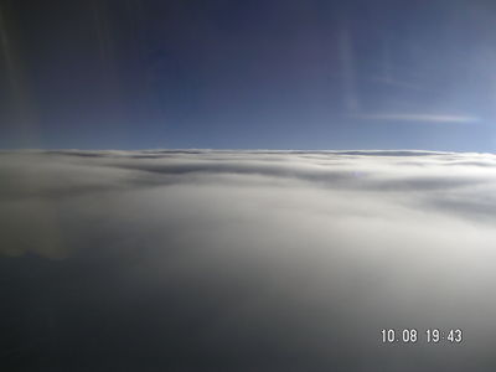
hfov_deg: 49.0
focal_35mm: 38
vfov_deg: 37.7
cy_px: 186
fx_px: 544
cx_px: 248
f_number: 6.7
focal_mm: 6
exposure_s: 1/250
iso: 50
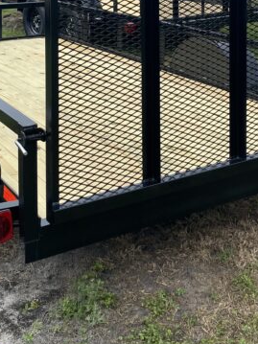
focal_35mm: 58
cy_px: 2
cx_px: 106
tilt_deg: -3.4
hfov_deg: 25.2
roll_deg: +0.0
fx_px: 577
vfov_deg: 30.9
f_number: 1.8
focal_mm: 4.25
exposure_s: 1/2571
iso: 32
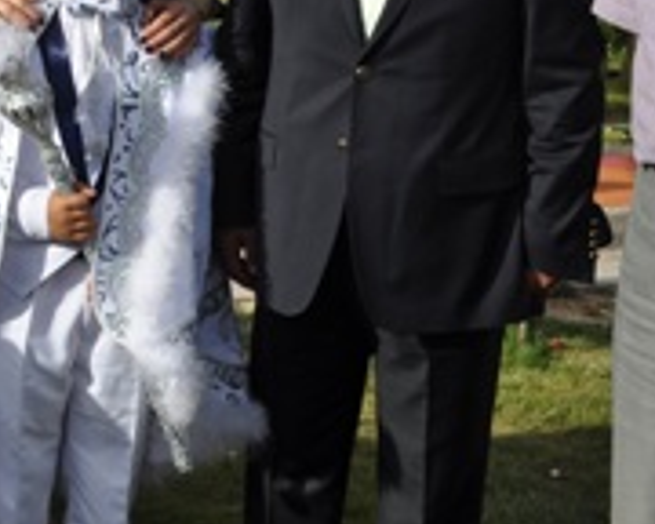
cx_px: -73
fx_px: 1764
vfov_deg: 16.6
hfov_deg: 20.1
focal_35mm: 91
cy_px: 18
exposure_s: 1/320
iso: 200
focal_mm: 26
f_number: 9
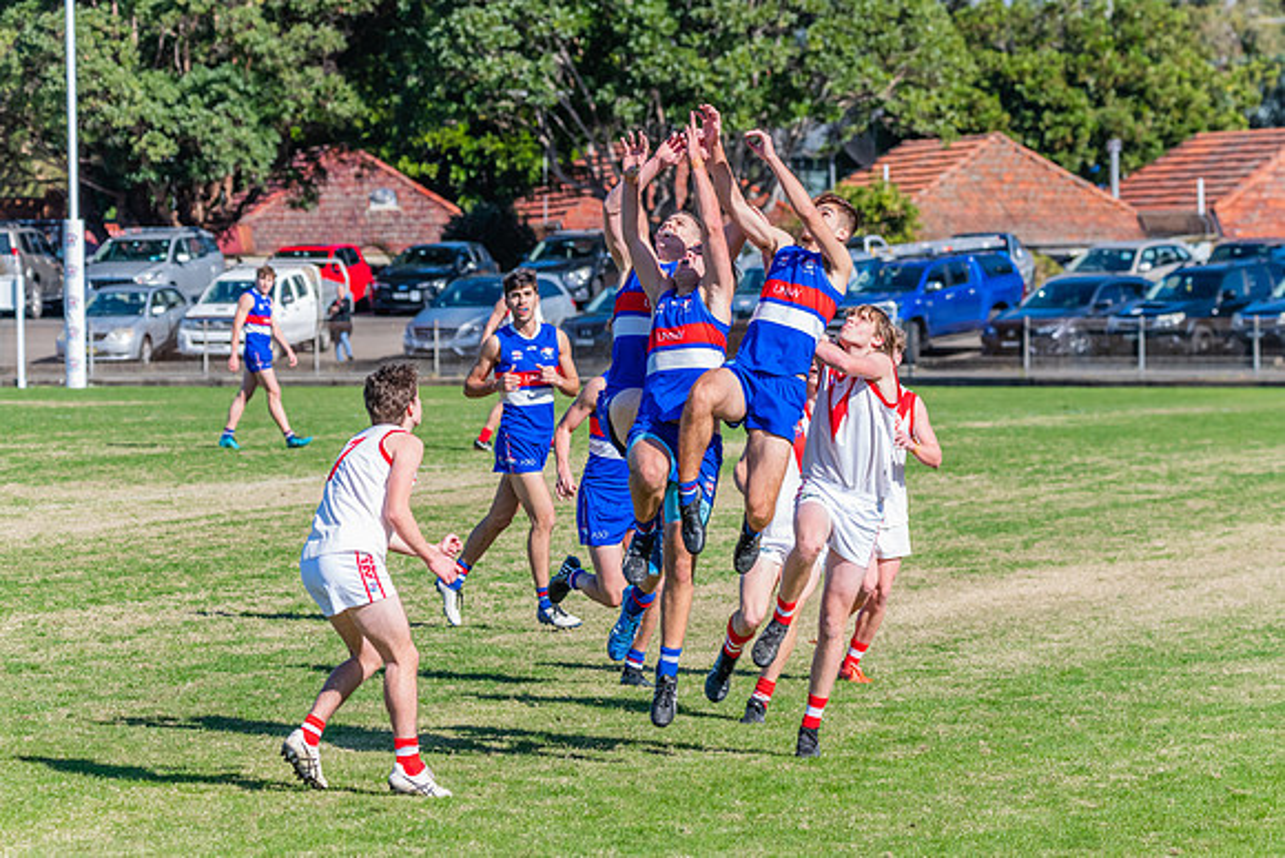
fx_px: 8357
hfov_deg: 8.8
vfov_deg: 5.9
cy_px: 400
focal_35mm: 234
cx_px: 656
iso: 800
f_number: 9
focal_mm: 200
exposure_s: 1/1600
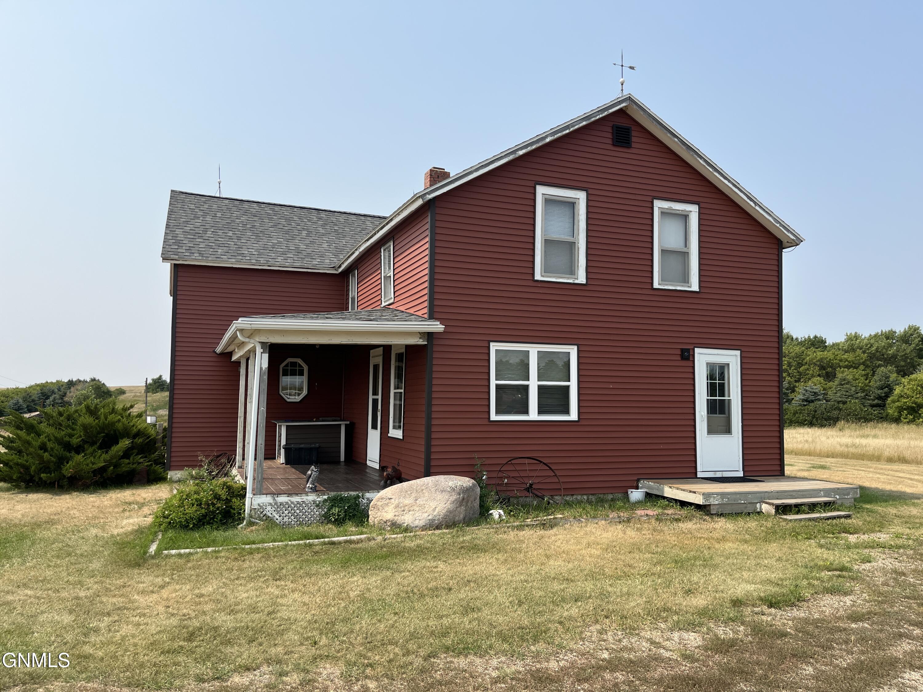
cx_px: 462
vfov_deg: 53.1
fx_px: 693
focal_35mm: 26
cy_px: 346
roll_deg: -0.5
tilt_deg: +4.6
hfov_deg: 67.3
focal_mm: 5.1
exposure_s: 1/3623
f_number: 1.6
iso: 50
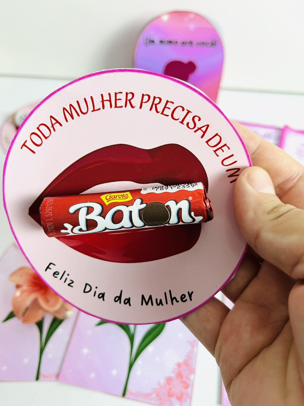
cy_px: 203
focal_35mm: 26
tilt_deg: -58.1
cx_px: 152
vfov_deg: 67.3
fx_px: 304
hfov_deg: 53.1
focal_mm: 5.1
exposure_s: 1/60
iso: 100
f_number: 1.6
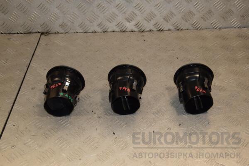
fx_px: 353
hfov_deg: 38.9
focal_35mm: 51
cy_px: 83
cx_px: 124
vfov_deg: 26.5
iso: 800
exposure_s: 1/200
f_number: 7.1
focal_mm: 34
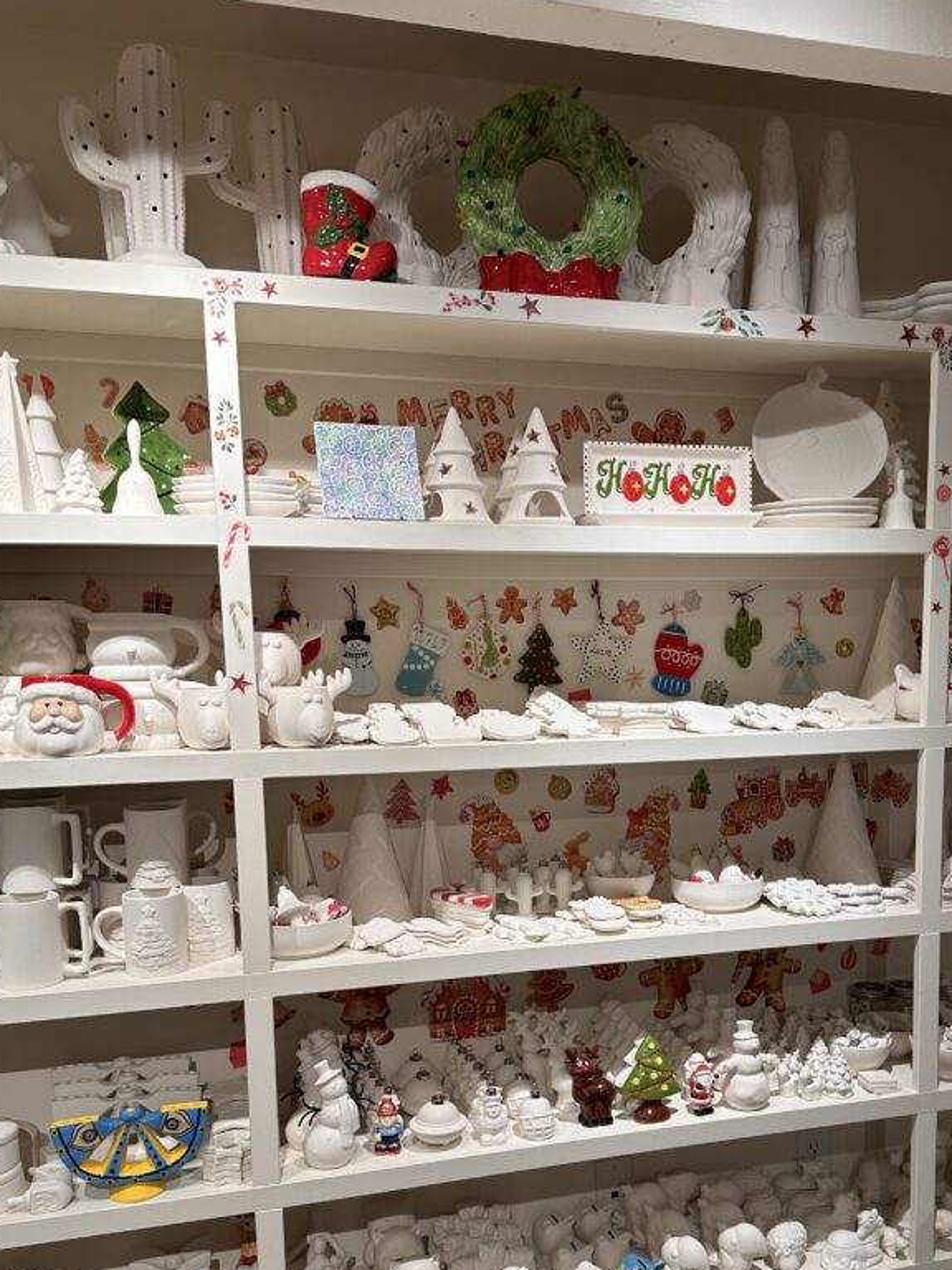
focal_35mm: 32
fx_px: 1173
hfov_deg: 43.9
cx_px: 583
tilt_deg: -7.0
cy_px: 817
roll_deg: +0.4
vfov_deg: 55.9
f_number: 1.78
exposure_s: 1/120
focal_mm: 6.86
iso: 125
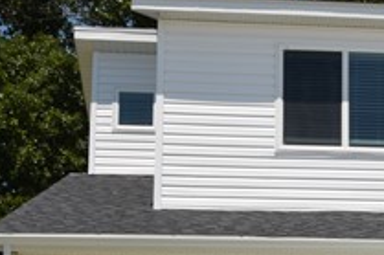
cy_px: 295
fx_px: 1162
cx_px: 373
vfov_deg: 12.3
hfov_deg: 18.3
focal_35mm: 109
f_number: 11
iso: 100
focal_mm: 14
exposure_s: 1/200
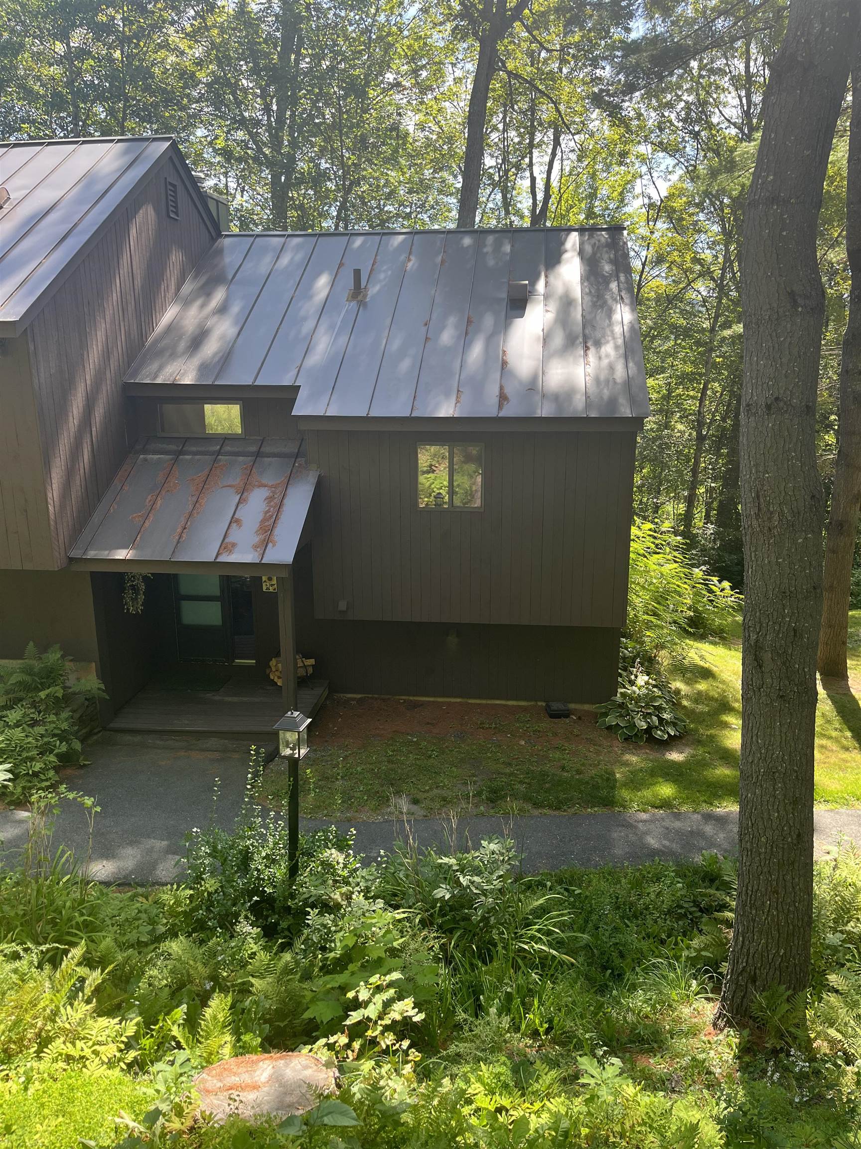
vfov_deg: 67.3
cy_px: 574
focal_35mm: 26
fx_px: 862
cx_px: 430
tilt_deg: -13.3
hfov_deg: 53.1
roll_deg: +1.5
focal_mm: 5.1
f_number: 1.6
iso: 50
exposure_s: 1/384
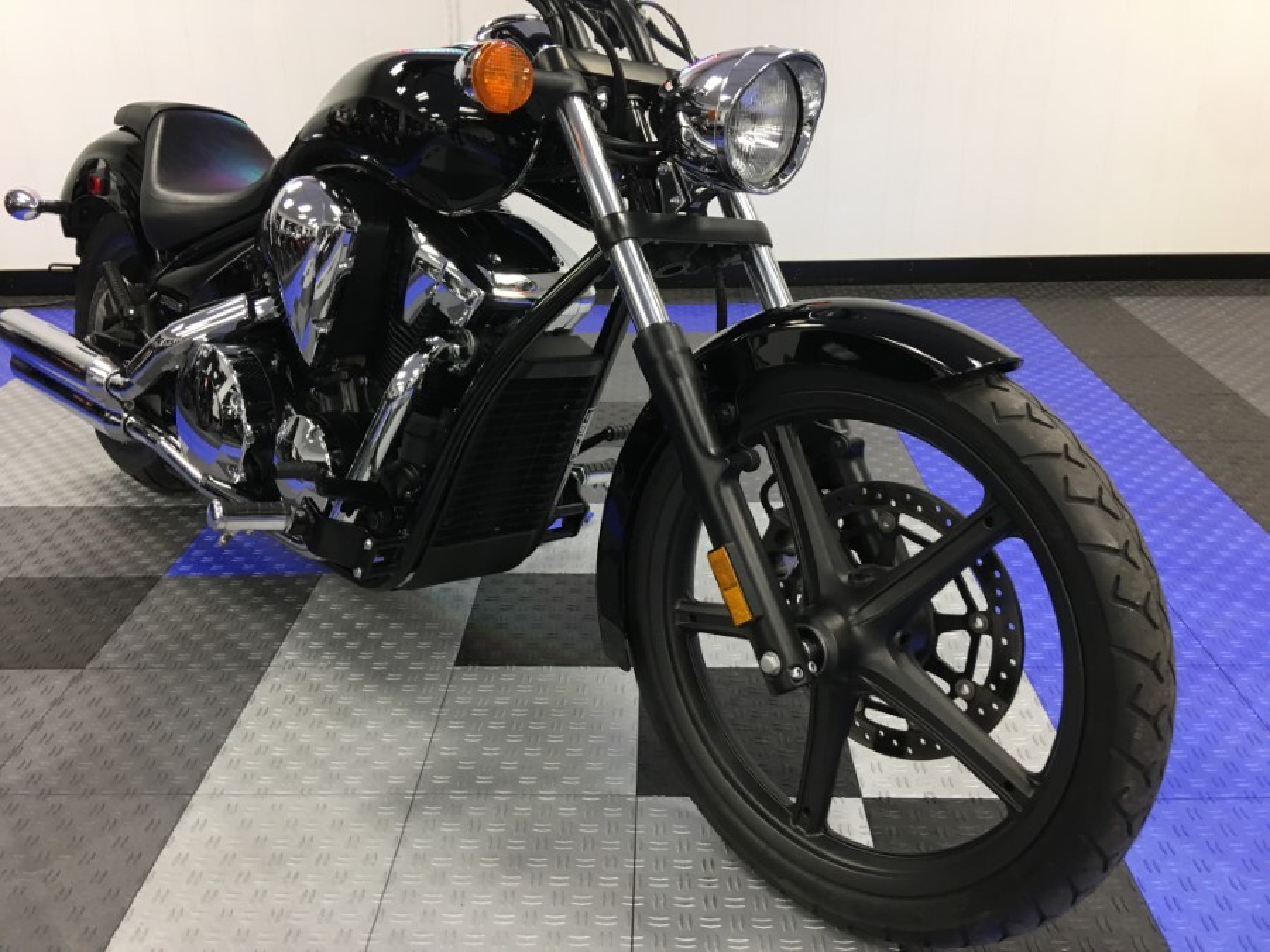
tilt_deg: -23.6
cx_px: 635
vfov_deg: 48.2
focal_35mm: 29
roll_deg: +1.2
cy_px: 476
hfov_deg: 61.7
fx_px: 1064
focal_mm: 4.15
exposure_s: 1/15
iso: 40
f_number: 2.2
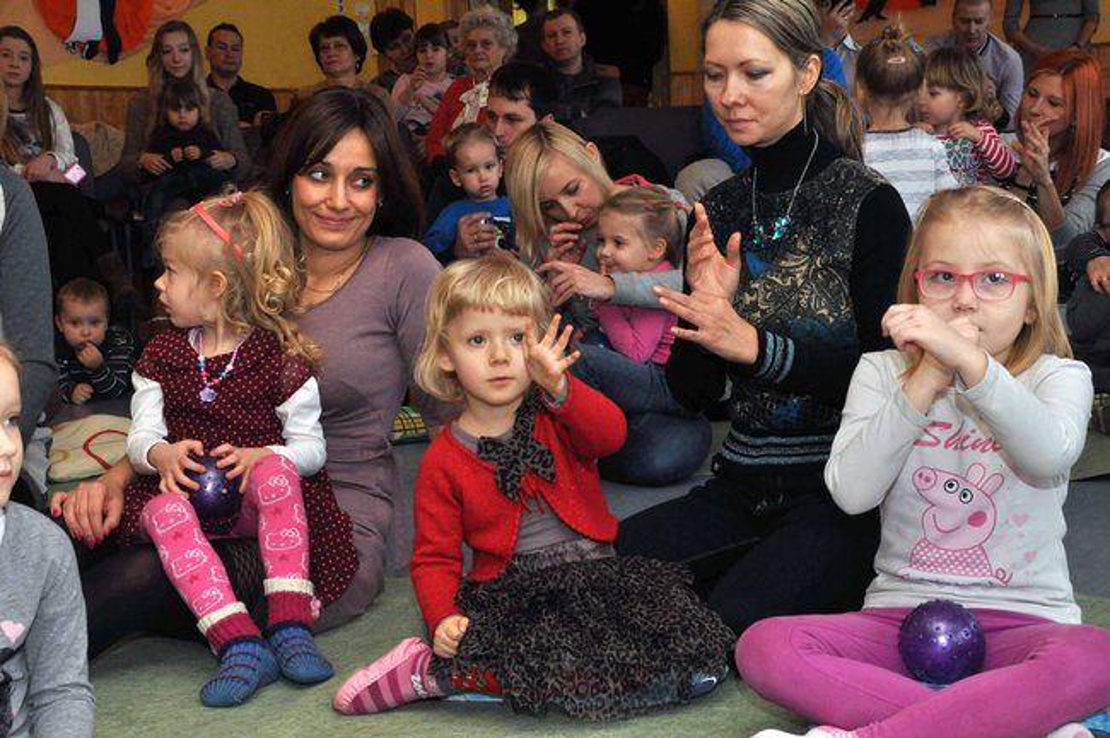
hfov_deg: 26.0
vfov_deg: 17.5
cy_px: 369
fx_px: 2403
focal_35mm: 78
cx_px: 555
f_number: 13
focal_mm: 52
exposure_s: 1/60
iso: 1250
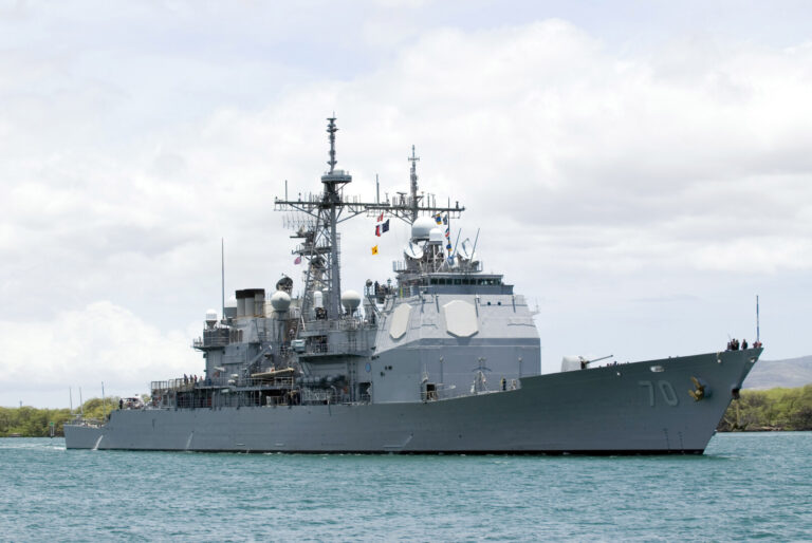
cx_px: 406
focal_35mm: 105
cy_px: 272
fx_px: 2371
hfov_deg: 19.4
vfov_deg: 13.1
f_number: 8
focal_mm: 70
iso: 100
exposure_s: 1/250
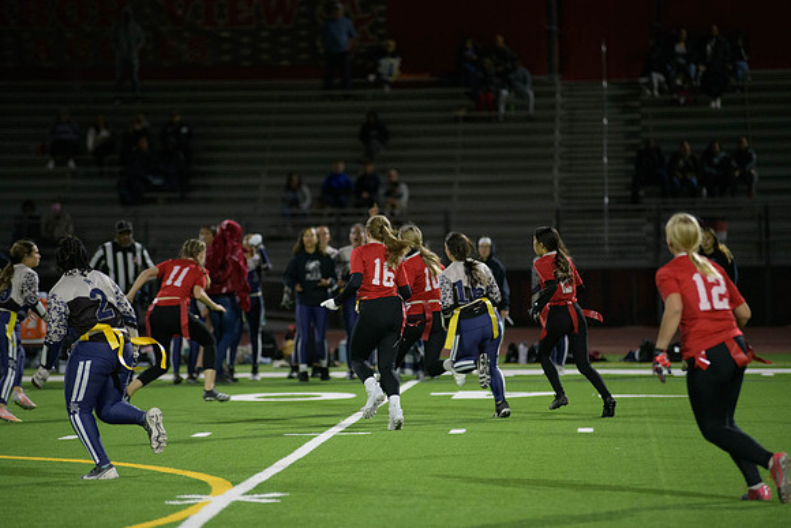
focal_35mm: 200
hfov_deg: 10.3
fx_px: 4395
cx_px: 396
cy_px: 264
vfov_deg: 6.9
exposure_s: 1/640
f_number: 2.8
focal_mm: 200
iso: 3200
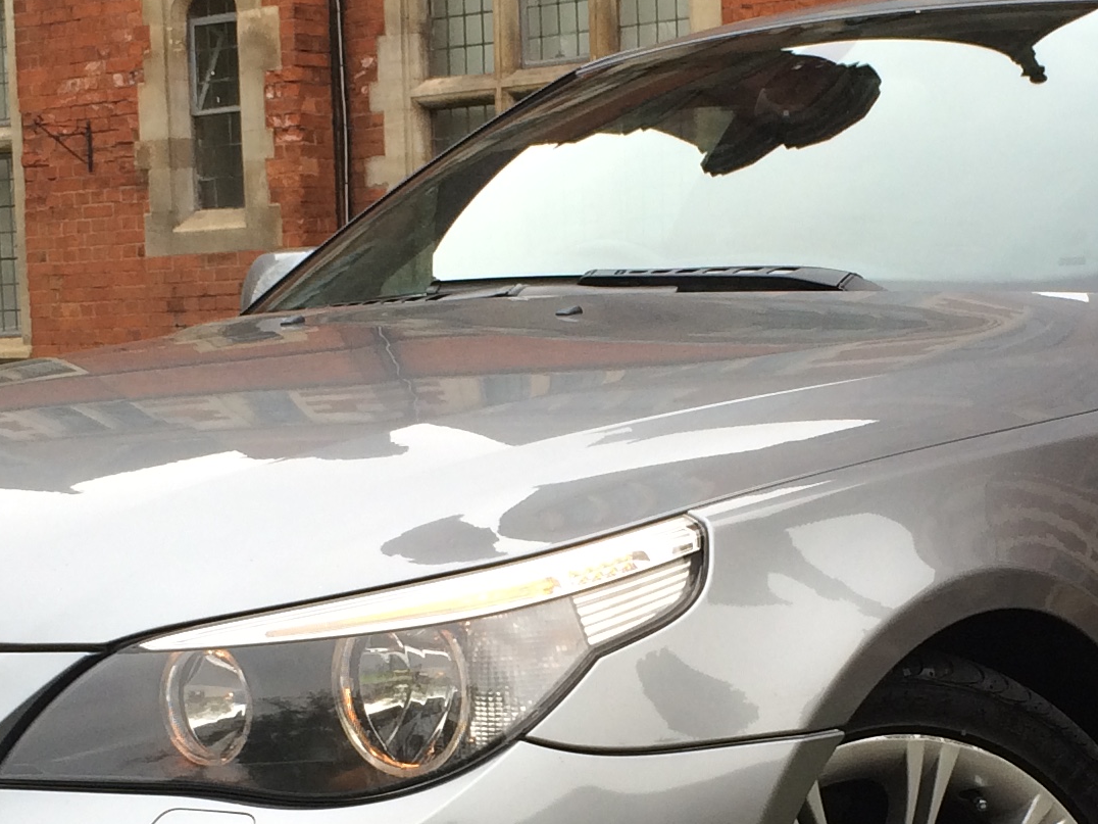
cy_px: 638
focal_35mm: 88
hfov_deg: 22.2
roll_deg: +0.5
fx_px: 2791
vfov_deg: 16.7
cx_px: 642
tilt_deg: -4.0
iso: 32
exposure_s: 1/122
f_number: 2.2
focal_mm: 4.15
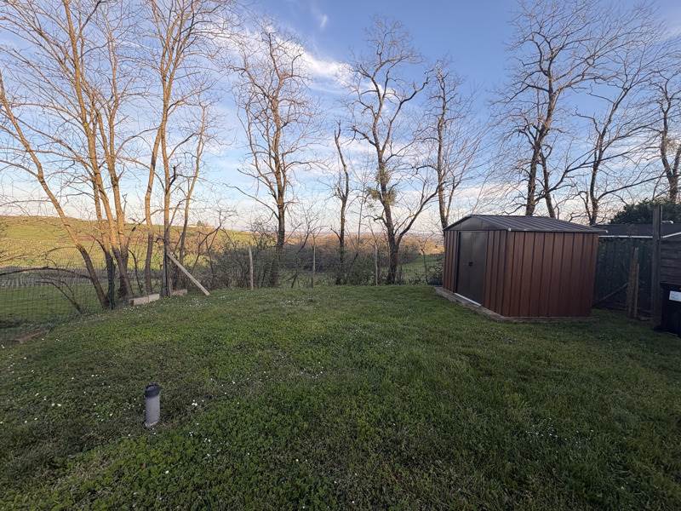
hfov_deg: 102.1
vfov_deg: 85.7
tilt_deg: -5.6
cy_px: 256
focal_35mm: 14
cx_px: 340
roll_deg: -0.5
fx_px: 275
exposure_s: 1/445
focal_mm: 2.22
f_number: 2.2
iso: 40
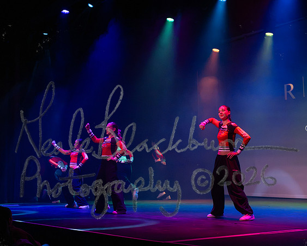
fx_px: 512
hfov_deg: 33.3
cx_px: 133
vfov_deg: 27.0
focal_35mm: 56
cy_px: 123
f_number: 5
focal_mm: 50
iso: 6400
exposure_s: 1/400
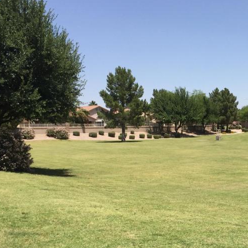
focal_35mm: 53
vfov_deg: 31.7
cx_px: 225
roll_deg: +0.2
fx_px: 430
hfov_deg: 30.7
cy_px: 181
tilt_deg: -8.6
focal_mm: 4.15
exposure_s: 1/2639
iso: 32
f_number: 2.2
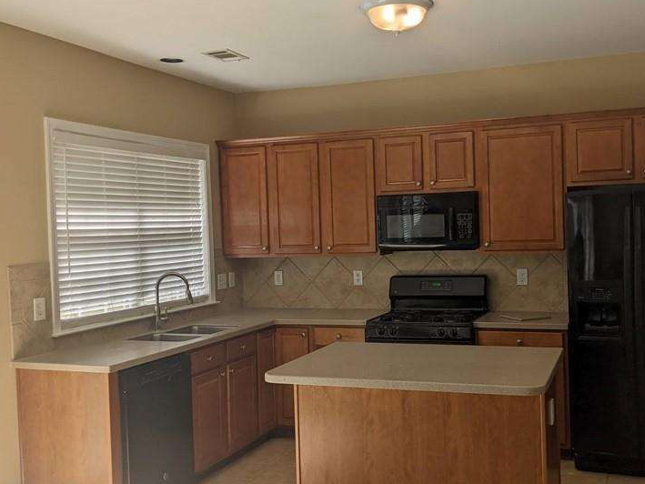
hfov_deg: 47.7
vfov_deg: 36.8
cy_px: 237
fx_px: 727
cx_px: 370
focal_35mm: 39
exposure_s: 1/510
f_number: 1.73
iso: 37
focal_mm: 4.38
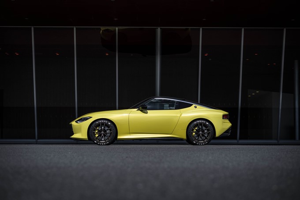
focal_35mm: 85
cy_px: 100
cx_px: 150
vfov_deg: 16.1
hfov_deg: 23.9
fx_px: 708
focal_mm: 85
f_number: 2.5
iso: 64
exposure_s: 1/8000
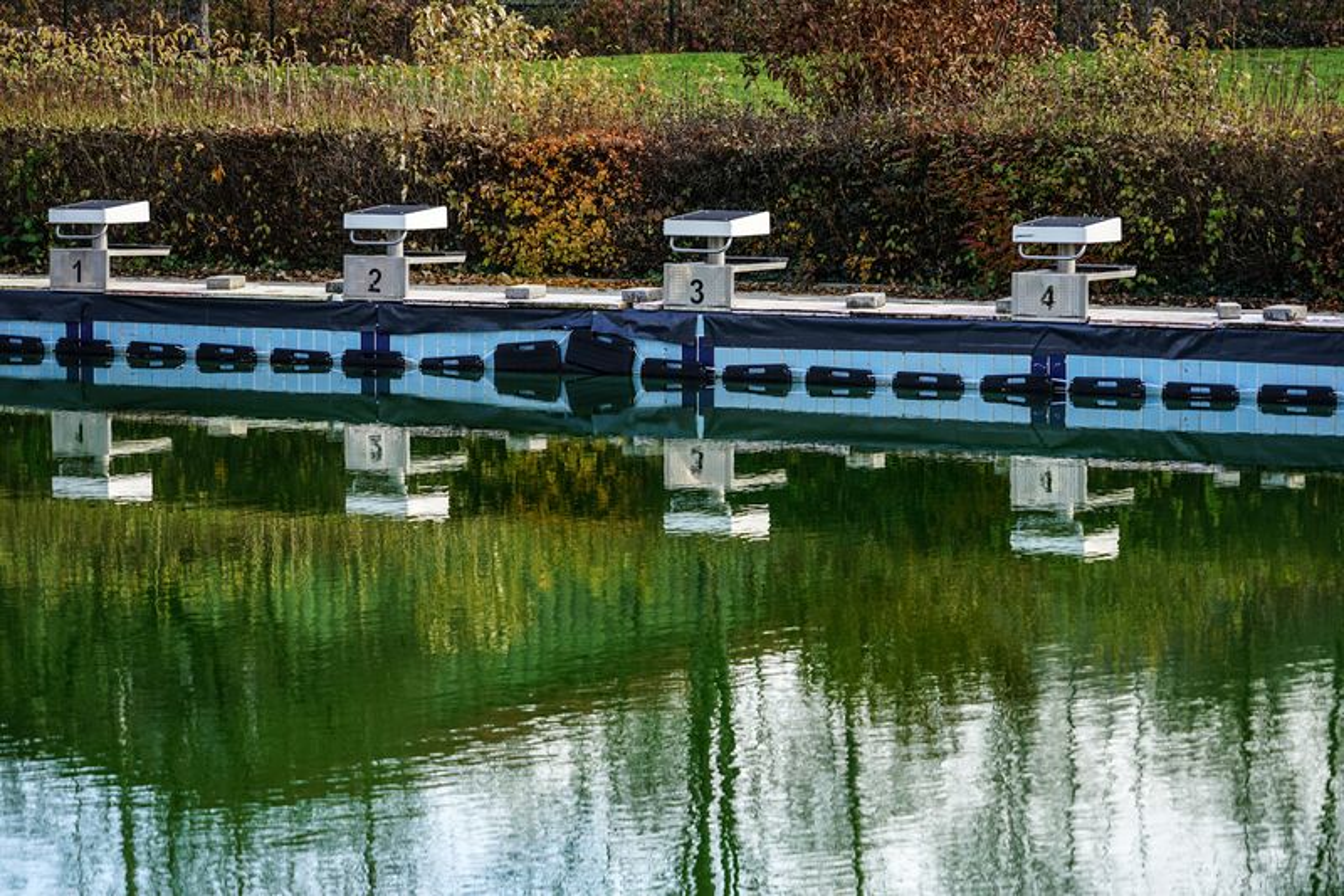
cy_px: 448
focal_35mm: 117
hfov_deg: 17.5
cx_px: 672
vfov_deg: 11.7
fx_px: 4367
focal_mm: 117
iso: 200
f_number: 6.3
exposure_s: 1/125
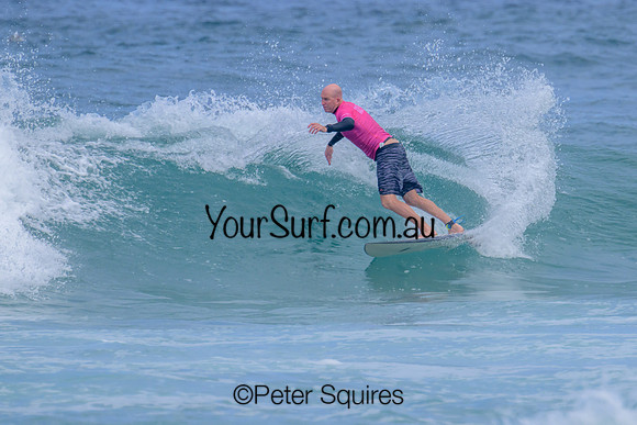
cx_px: 430
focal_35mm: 1081
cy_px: 162
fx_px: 19124
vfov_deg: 1.3
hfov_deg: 1.9
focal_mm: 800
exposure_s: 1/2000
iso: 900
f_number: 11
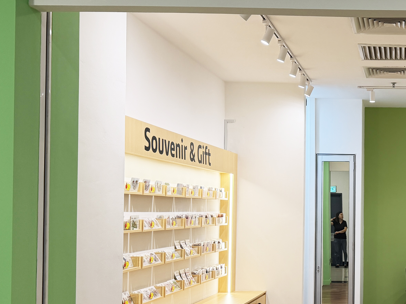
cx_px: 409
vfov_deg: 25.1
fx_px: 680
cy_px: 195
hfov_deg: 30.8
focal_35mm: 58
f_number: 1.78
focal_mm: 6.76
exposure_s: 1/100
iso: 80
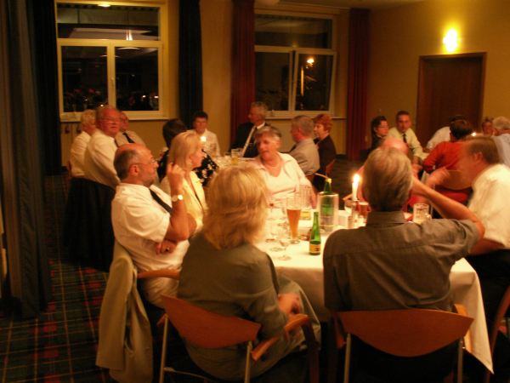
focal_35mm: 35
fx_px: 516
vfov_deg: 40.7
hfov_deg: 52.6
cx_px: 255
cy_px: 192
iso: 160
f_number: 2.8
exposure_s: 1/2
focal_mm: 5.86
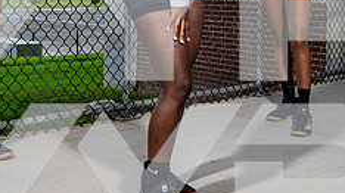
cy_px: 4
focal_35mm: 65
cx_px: 211
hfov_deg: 32.3
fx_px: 594
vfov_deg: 18.0
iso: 100
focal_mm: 25
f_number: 8
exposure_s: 1/125
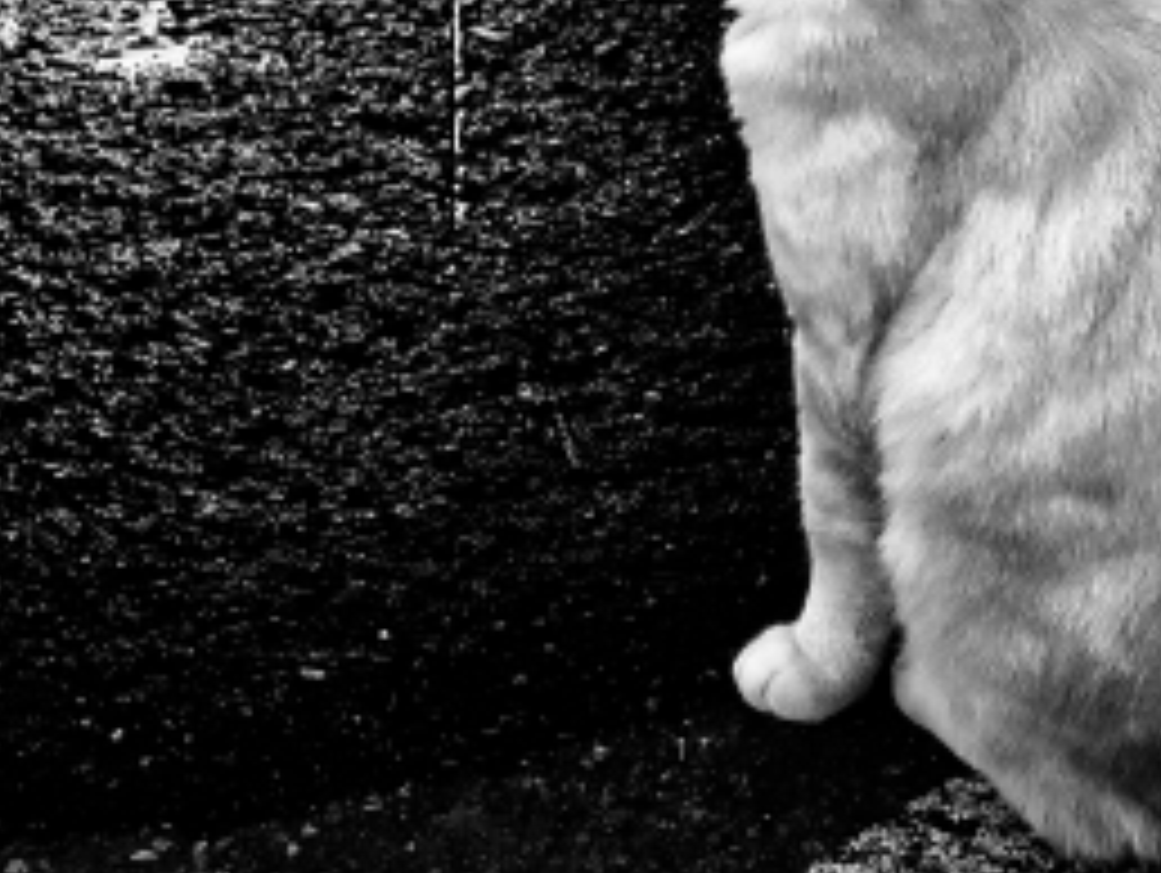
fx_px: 7151
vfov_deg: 7.0
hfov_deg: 9.2
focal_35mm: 213
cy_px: 99
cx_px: 1048
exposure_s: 1/80
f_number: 4
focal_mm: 11.8
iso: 80
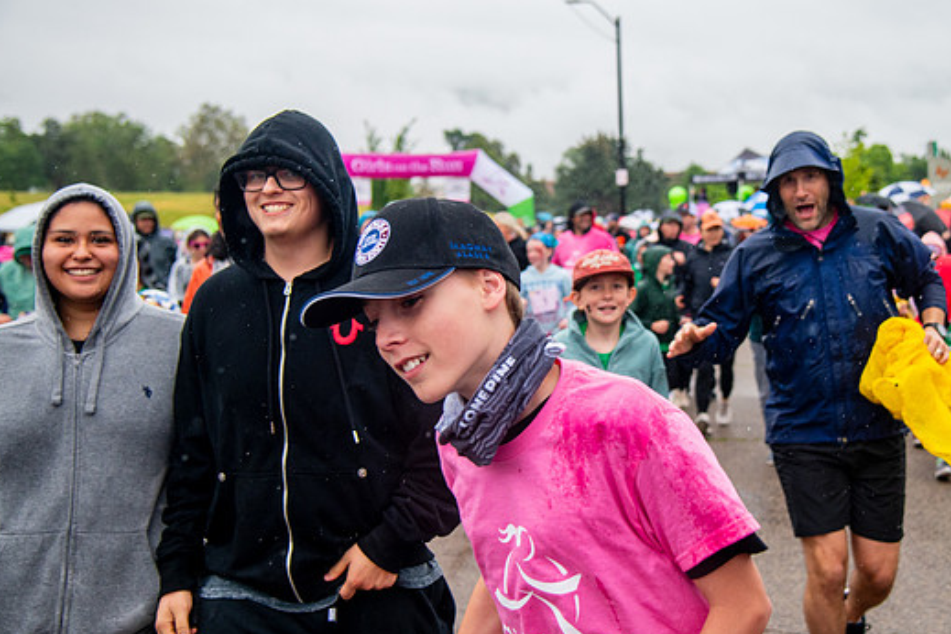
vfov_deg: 28.6
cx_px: 577
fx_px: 1241
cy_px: 299
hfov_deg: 41.7
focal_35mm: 47
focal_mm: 38
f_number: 4
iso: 1600
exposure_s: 1/1600
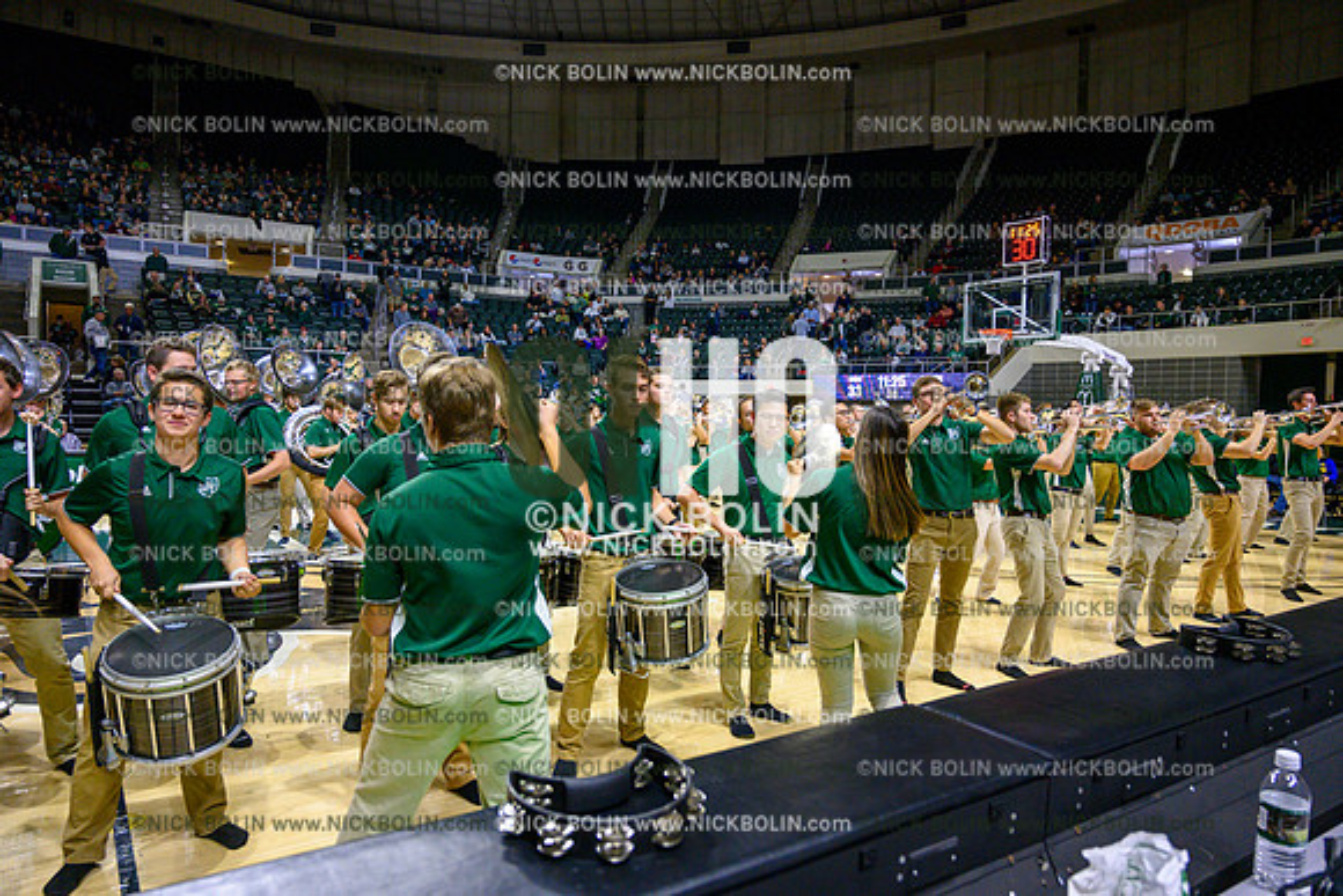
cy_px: 448
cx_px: 672
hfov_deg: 73.7
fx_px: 896
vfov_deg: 53.2
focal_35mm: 24
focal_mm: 24
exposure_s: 1/500
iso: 3200
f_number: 4.5
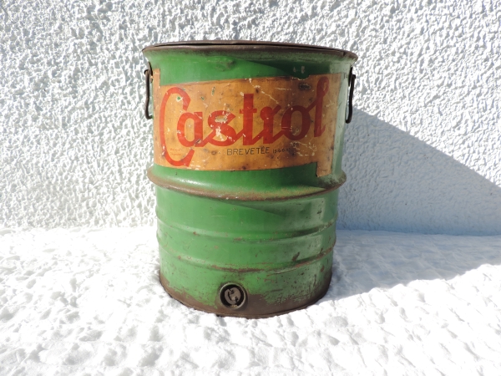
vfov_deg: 56.8
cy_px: 188
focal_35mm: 24
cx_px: 250
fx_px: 347
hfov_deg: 71.6
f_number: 3
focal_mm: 4.3
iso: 80
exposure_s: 1/800
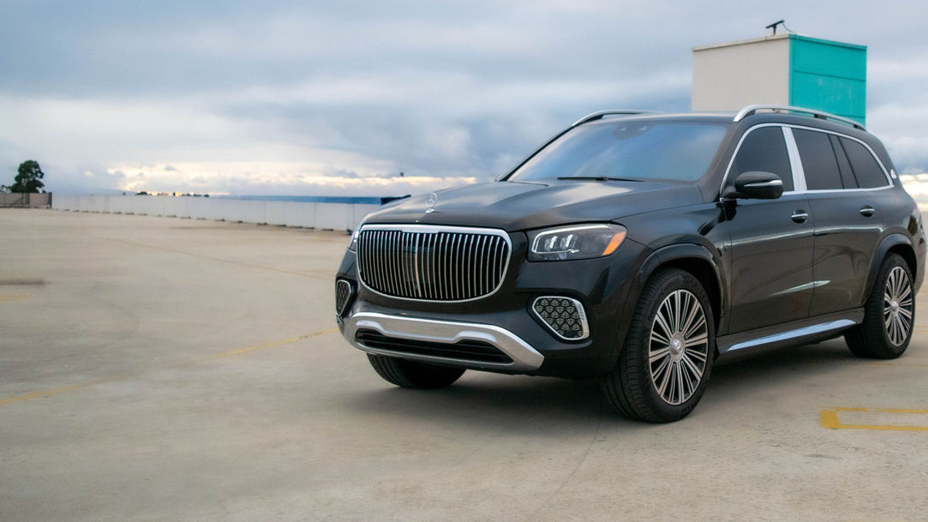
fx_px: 1083
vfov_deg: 27.0
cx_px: 652
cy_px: 193
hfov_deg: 45.4
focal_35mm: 44
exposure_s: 1/1000
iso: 800
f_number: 3.8
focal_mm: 18
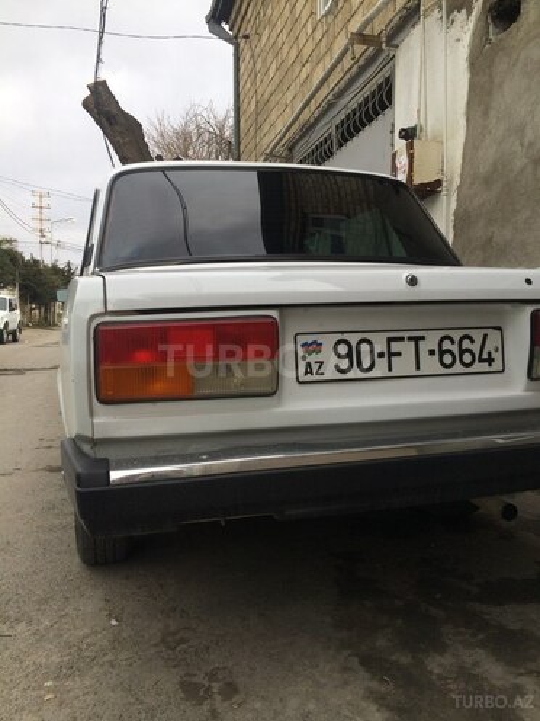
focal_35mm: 29
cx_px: 270
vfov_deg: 61.7
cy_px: 360
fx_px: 603
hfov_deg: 48.2
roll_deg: +1.5
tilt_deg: -5.1
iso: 32
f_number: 2.2
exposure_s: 1/662
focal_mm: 4.15
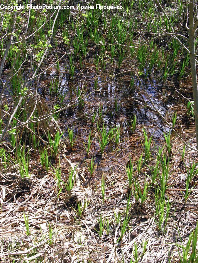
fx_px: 488
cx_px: 99
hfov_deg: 22.9
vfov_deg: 30.3
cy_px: 132
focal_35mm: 64
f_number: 5
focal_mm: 16.4
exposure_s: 1/97.8
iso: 50
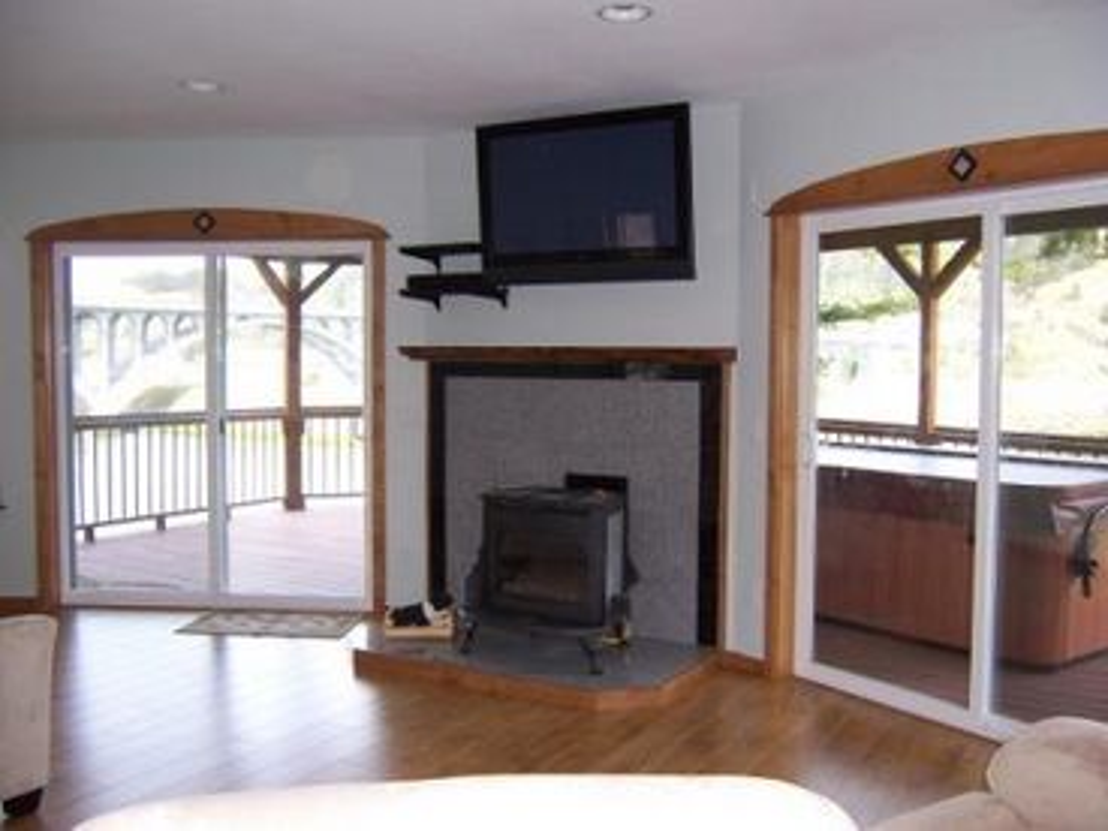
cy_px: 416
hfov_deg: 55.4
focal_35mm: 33
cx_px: 554
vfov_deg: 42.9
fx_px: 1056
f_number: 2.8
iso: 80
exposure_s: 1/60
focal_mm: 5.5
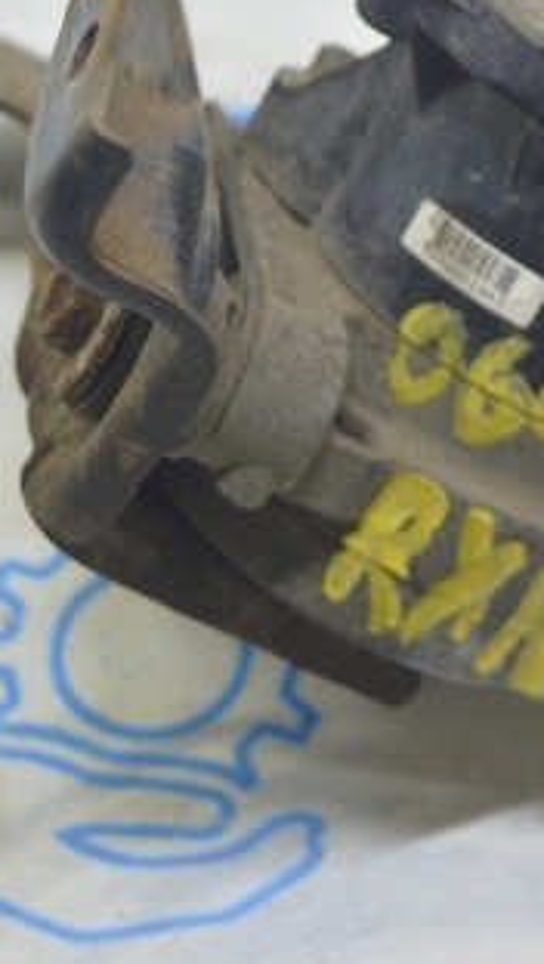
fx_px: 3787
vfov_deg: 14.5
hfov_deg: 8.2
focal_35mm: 148
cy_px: 323
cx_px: 470
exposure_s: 1/20
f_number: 5.6
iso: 400
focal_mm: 46
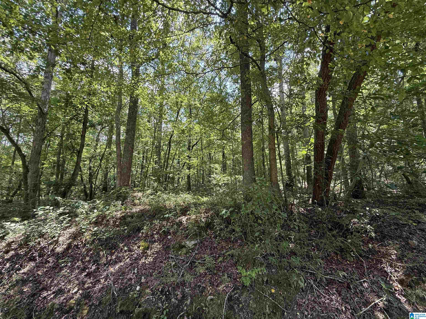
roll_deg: -0.2
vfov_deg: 85.7
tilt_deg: +10.2
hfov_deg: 102.1
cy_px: 160
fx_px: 172
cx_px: 213
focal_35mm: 14
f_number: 2.2
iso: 64
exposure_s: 1/125
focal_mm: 2.22
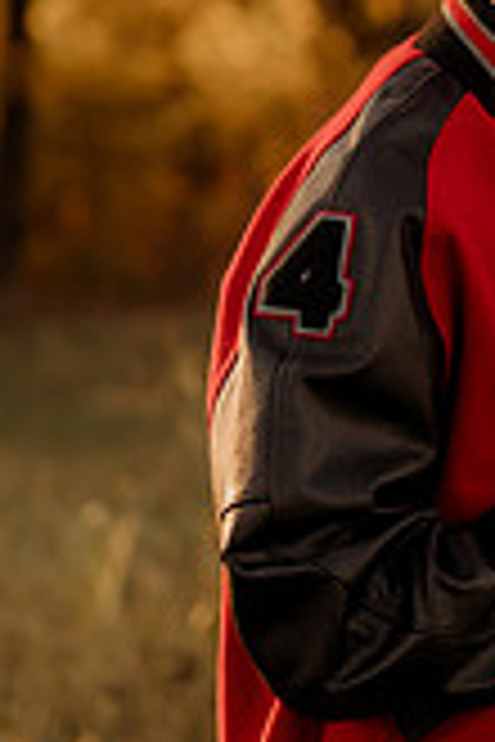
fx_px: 4228
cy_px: 94
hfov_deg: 6.7
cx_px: 477
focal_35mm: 205
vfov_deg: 10.0
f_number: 1.8
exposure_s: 1/1000
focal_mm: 50
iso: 250
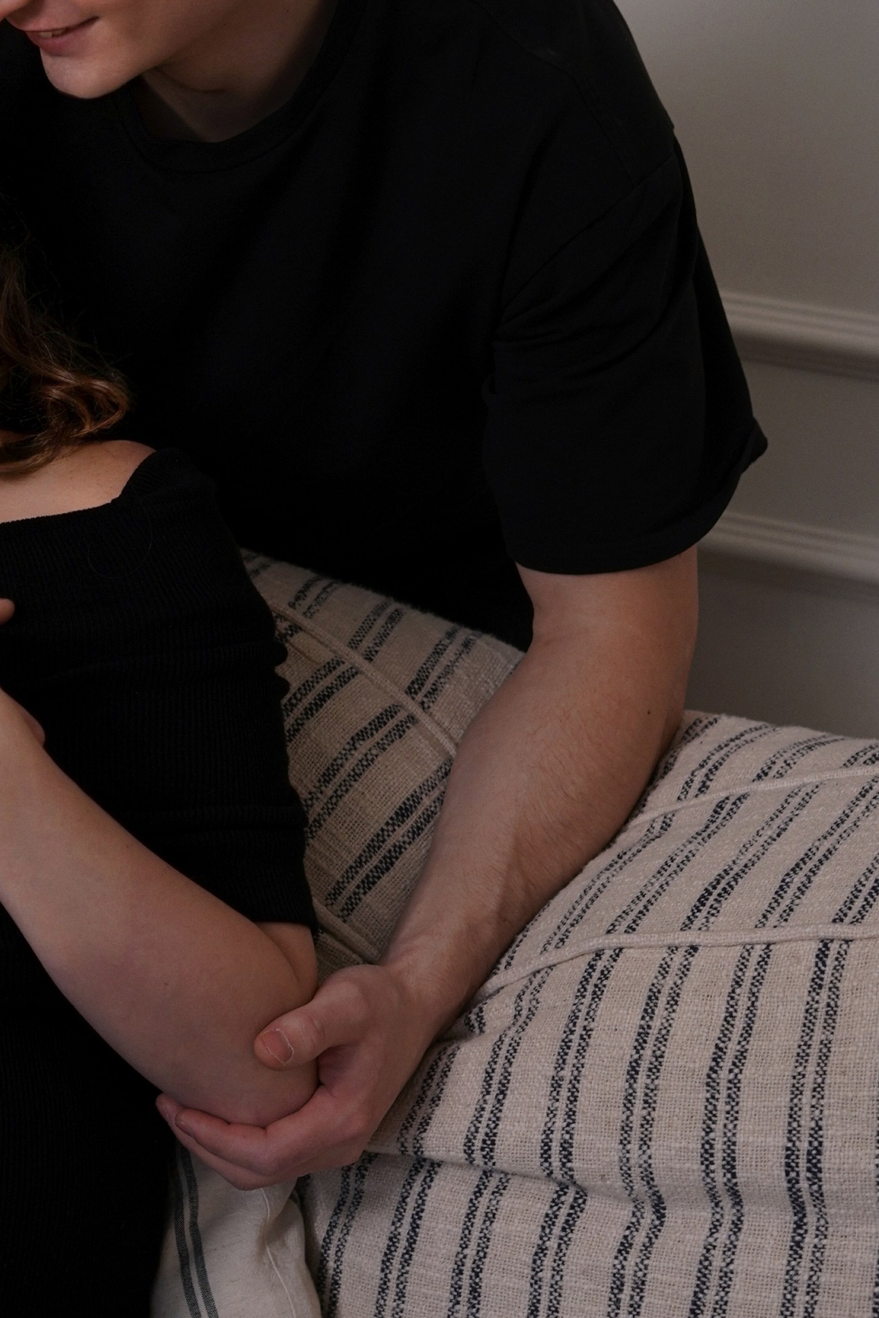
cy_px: 438
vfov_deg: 20.5
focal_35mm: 99
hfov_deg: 13.7
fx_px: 3625
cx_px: 101
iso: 640
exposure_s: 1/200
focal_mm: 50
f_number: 4
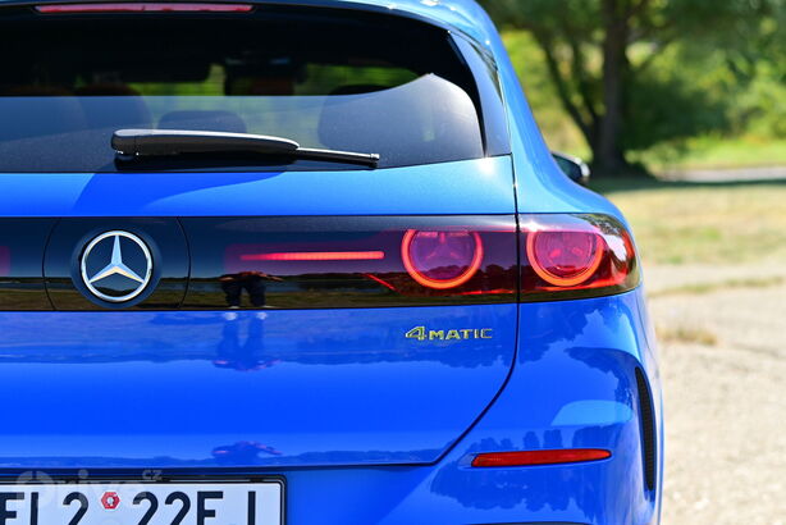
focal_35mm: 75
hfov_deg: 27.0
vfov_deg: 18.2
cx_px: 393
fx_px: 1638
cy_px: 262
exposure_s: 1/1250
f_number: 2.5
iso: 100
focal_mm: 50
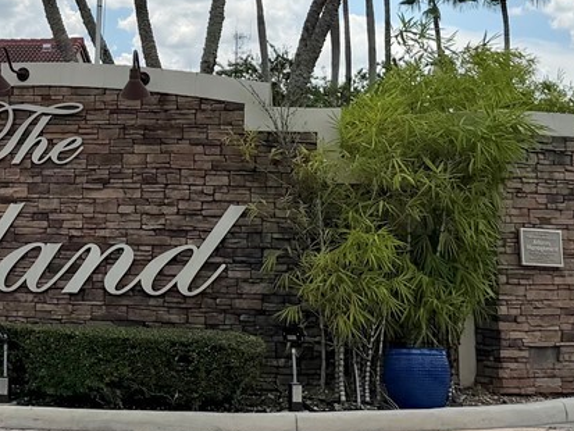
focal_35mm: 93
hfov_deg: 20.7
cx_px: 61
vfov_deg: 15.6
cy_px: 15
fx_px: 1543
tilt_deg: +6.9
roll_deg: -1.0
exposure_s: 1/9091
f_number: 1.78
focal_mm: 6.76
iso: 80
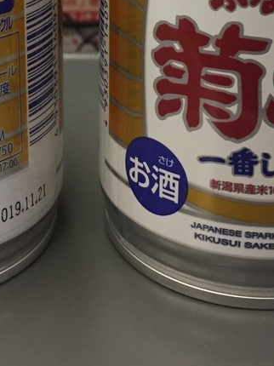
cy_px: -64
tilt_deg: -11.0
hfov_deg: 18.1
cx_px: 70
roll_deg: +2.1
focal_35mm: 81
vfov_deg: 22.4
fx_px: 856
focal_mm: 4.15
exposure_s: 1/30
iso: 160
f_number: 2.2
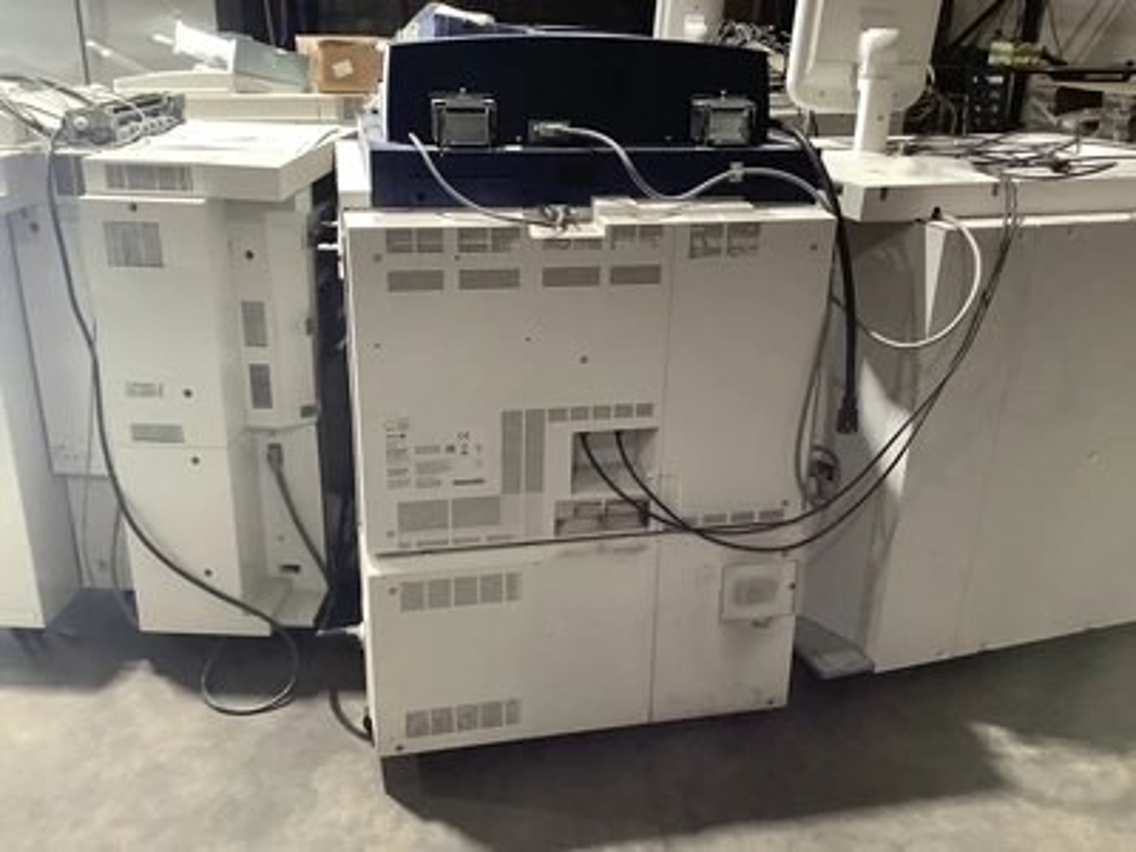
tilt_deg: -20.3
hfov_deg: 58.4
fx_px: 1017
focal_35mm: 31
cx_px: 568
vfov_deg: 45.4
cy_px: 426
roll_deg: -2.5
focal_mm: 3.3
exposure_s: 1/60
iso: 320
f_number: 2.4
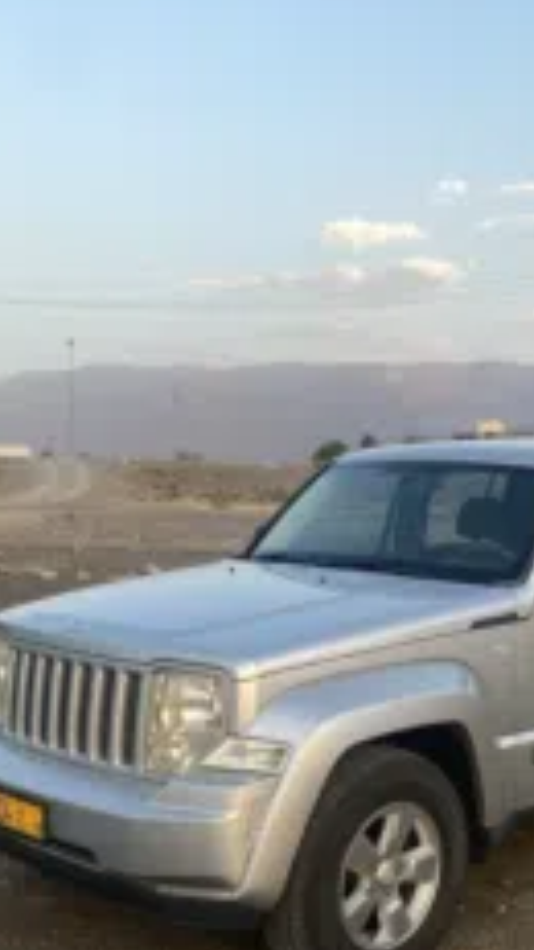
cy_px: 551
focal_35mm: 49
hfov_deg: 24.0
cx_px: 444
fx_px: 1233
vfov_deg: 42.0
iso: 32
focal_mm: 4.25
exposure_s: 1/173
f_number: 1.8
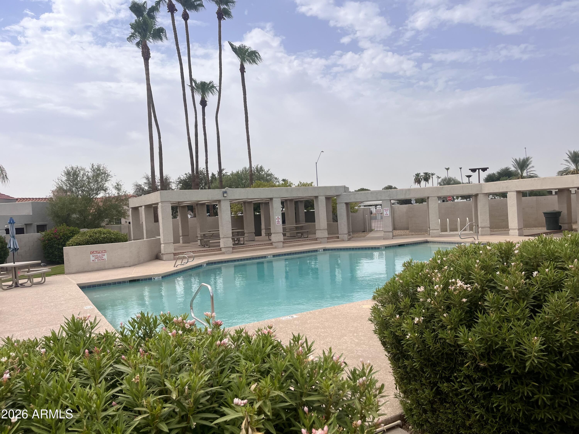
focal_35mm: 26
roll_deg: +3.5
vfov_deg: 53.1
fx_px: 435
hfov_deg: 67.3
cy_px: 217
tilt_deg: -1.8
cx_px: 290
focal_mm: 5.1
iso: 50
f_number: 1.6
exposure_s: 1/5076
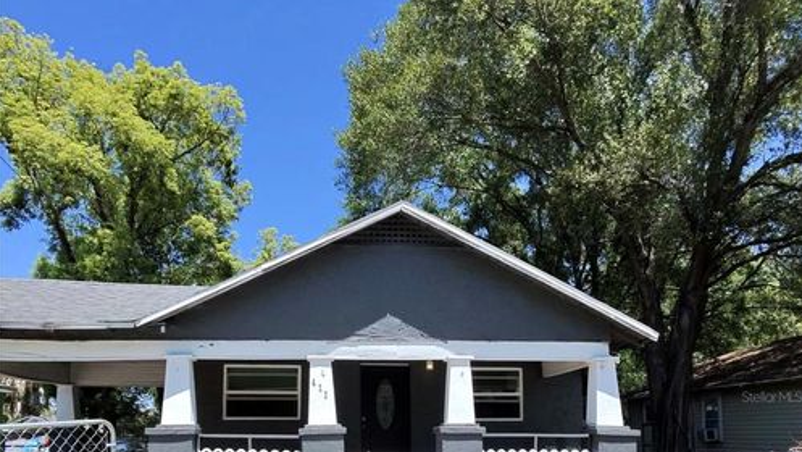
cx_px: 402
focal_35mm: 19
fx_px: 404
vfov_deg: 52.3
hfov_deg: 89.5
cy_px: 396
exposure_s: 1/833
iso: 54
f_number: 2.2
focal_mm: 2.24
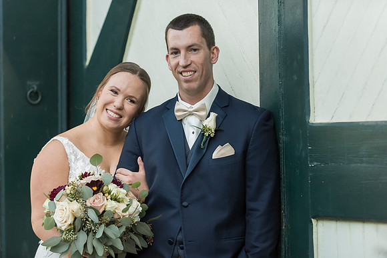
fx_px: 1366
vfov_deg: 10.8
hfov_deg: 16.1
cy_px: 129
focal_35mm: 127
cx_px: 188
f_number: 2.8
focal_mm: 120
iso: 800
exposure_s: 1/1000
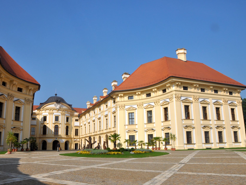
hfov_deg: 59.9
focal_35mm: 30
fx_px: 213
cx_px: 117
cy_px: 95
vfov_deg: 46.8
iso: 250
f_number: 13
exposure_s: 1/160
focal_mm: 18
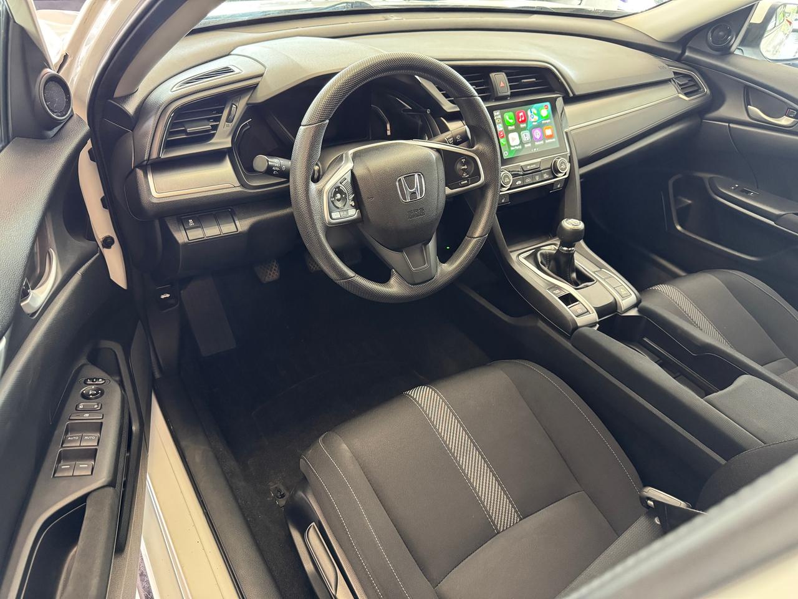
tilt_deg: -36.7
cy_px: 300
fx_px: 553
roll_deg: -6.3
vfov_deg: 56.8
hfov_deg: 71.6
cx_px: 399
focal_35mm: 24
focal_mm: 6.76
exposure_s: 1/60
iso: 640
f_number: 1.78
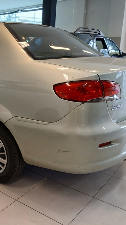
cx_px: 16
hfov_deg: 29.3
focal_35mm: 39
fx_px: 232
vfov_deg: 51.6
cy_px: 114
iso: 100
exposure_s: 1/60
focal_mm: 3.98
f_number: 1.8
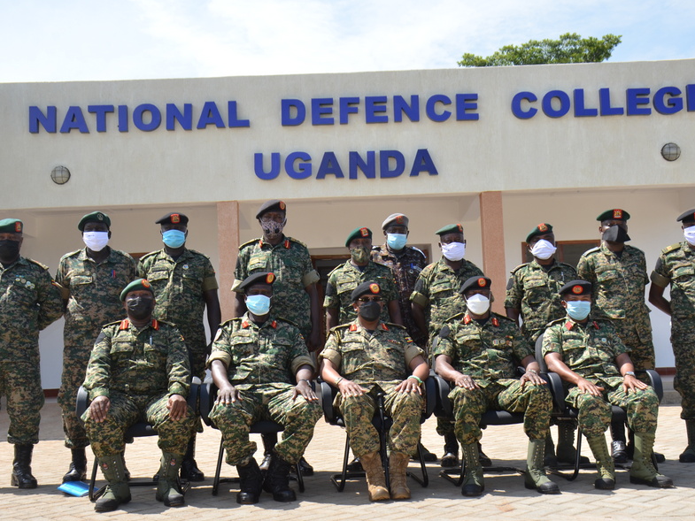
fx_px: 895
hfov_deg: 42.5
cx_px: 342
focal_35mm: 45
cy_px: 263
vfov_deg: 32.5
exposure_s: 1/250
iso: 320
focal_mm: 27
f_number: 11
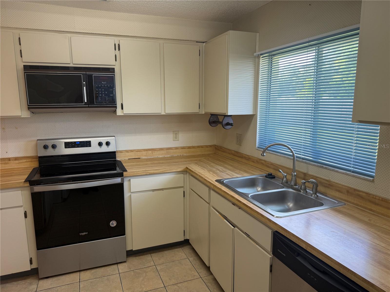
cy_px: 146
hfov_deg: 71.6
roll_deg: +0.7
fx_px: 270
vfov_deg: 56.8
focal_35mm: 24
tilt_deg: -9.7
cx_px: 195
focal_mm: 6.76
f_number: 1.78
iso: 64
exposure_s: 1/123
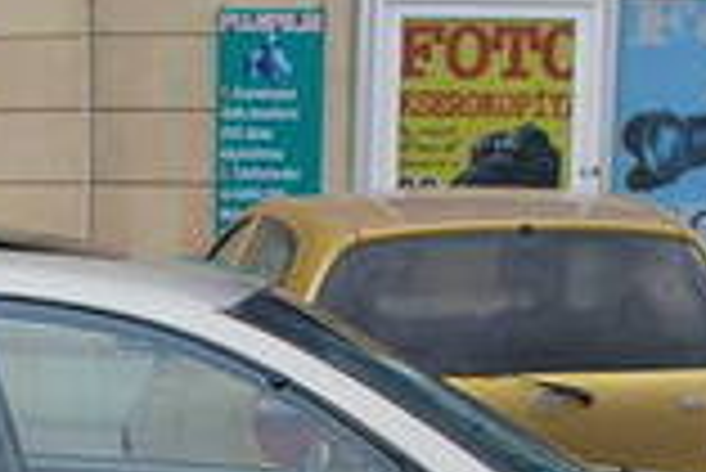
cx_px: -18
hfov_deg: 15.9
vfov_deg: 10.6
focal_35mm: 126
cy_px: 683
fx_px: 2473
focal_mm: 20
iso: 140
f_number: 5.6
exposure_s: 1/125
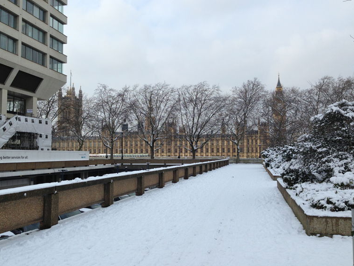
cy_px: 130
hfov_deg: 52.6
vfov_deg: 40.7
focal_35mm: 35
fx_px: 358
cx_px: 171
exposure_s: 1/704
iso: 50
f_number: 2.4
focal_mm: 4.13
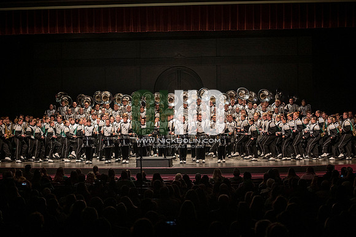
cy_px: 118
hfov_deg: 28.9
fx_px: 692
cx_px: 178
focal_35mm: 70
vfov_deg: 19.4
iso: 2500
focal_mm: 70
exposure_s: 1/500
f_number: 2.8
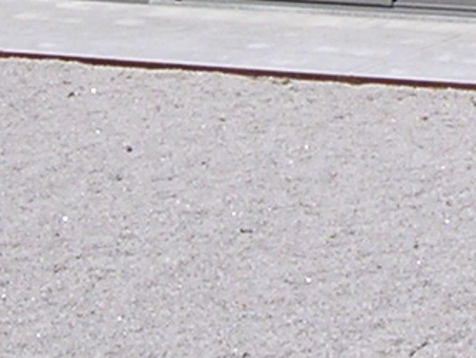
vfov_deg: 6.3
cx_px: 439
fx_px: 3206
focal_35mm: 233
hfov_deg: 8.5
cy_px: -278
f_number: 5.6
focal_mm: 5.8
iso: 100
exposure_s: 1/552
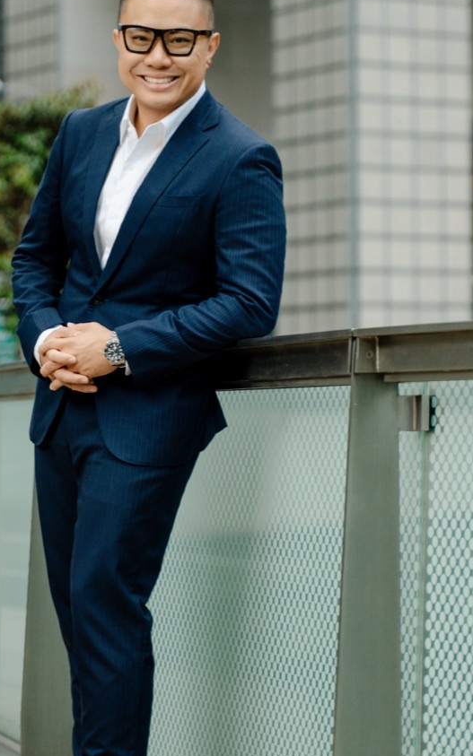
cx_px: 138
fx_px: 2619
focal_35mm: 127
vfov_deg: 16.4
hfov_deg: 10.3
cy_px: 342
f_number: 2.8
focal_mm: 75
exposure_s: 1/200
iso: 400
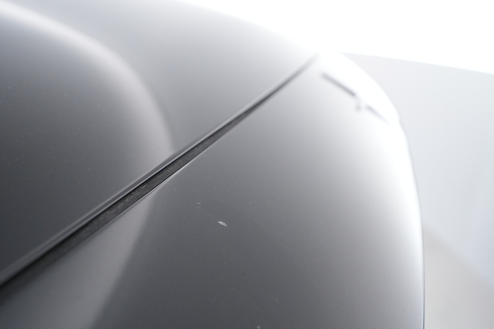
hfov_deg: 65.5
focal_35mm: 28
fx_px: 384
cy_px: 164
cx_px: 247
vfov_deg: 46.4
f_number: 4.5
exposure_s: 1/100
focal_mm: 28
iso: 4000
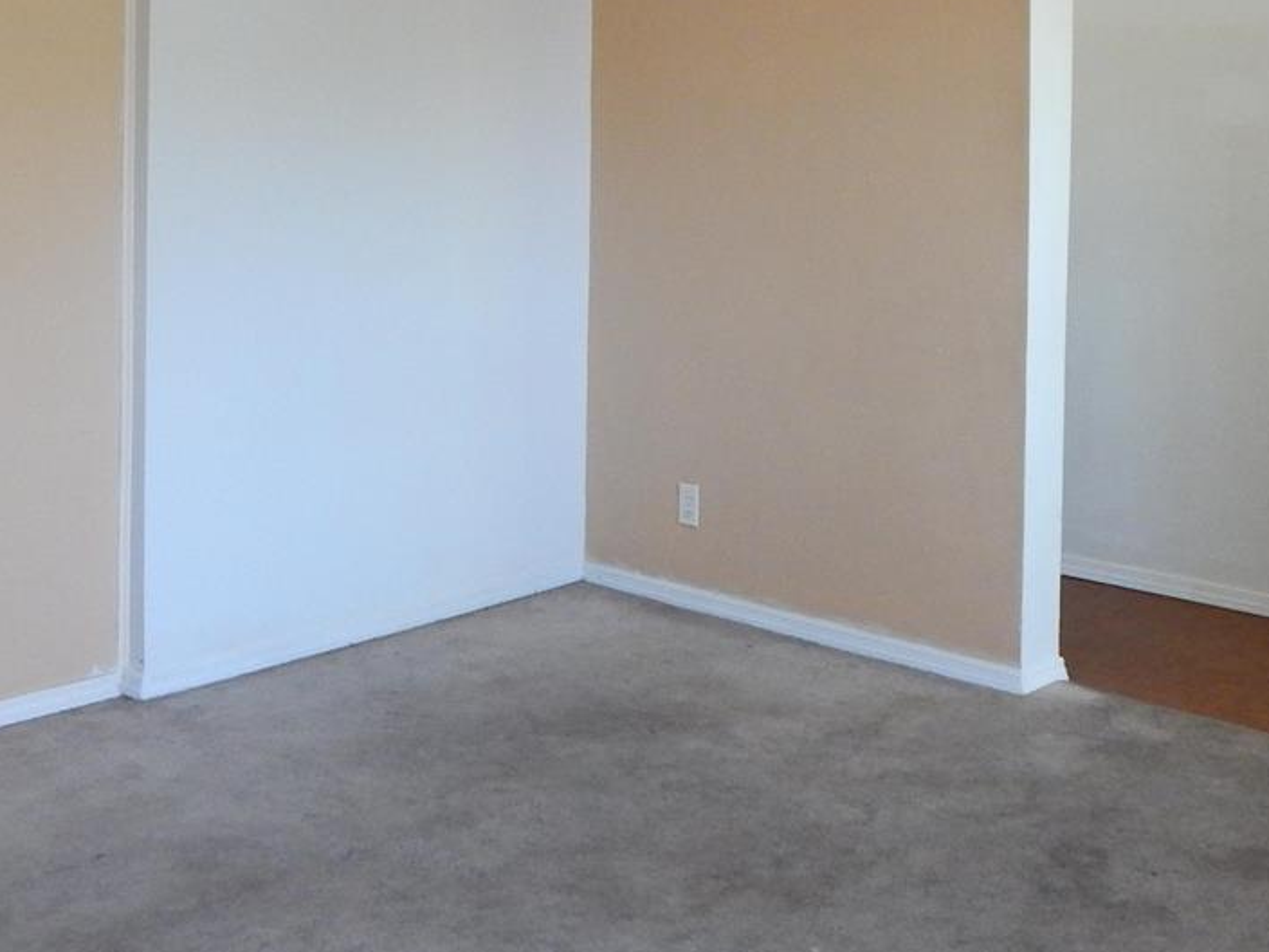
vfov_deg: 28.3
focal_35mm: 50
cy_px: 142
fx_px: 1833
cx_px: 835
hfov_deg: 37.8
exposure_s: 1/30
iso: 400
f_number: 3
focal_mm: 4
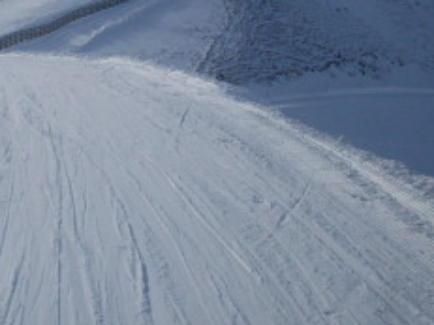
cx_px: 0
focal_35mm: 79
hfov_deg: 23.7
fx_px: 990
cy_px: 2
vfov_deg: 18.2
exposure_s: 1/500
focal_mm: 6.3
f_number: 8.4
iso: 80
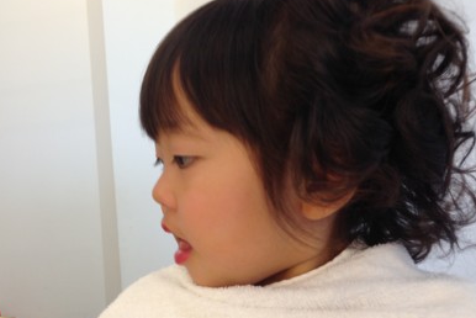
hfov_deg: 48.3
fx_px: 529
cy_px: 190
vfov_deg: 33.4
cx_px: 210
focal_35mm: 40
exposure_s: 1/30
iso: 50
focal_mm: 4.13
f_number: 2.4
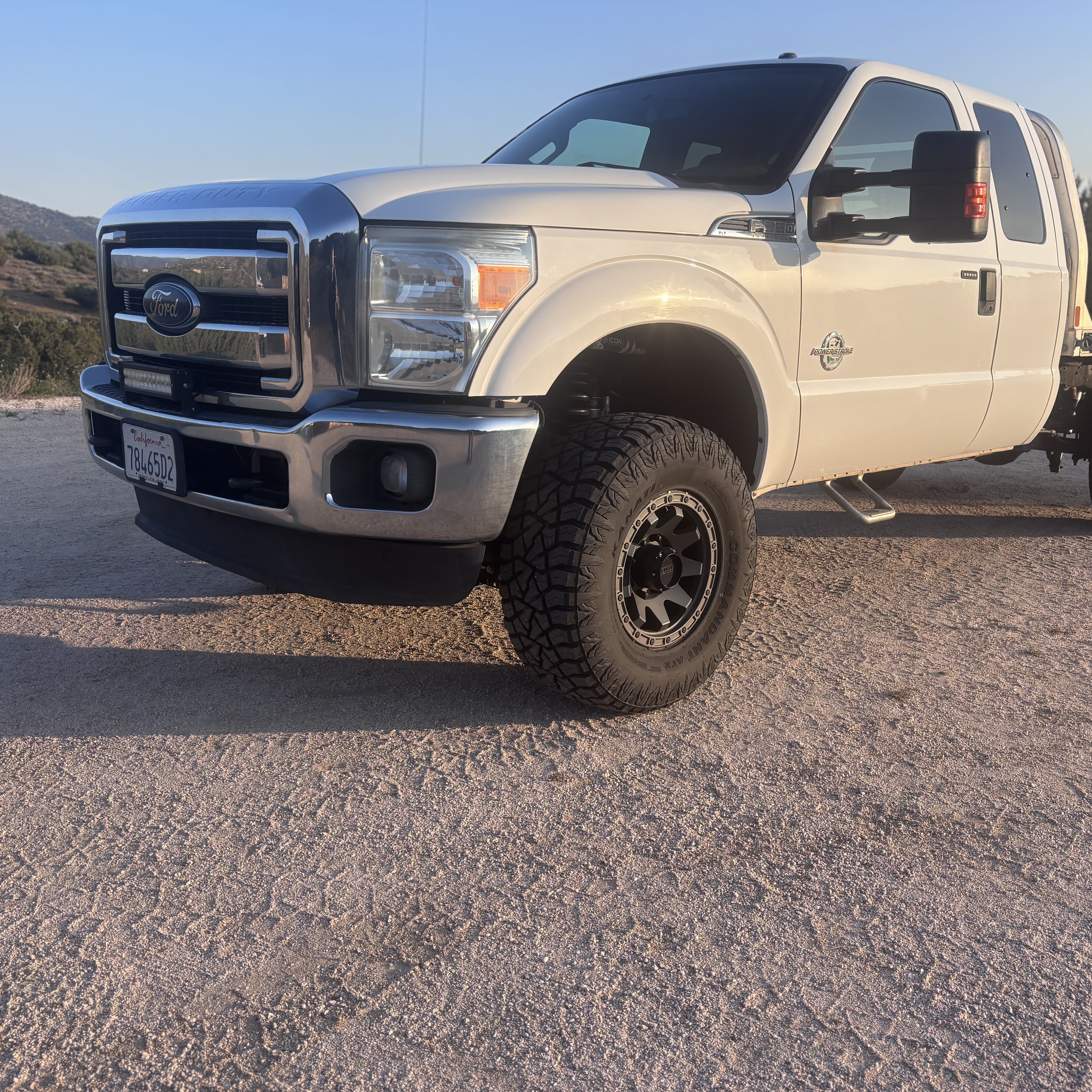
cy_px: 544
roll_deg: +1.9
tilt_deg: -11.1
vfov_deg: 52.5
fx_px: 1106
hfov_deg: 52.1
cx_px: 667
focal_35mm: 31
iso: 50
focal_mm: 5.96
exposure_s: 1/1139
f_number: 1.6
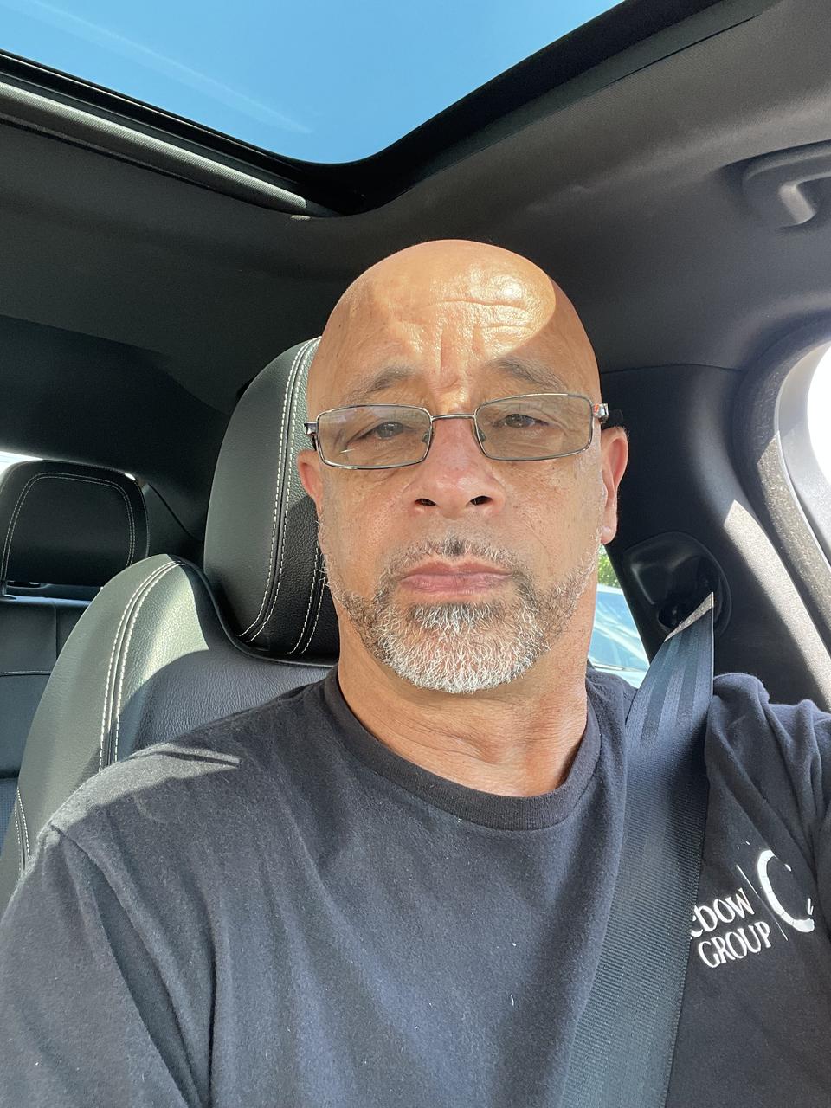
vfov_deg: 60.0
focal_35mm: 30
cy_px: 554
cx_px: 416
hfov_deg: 46.8
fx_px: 960
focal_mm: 2.71
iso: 100
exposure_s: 1/112
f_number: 2.2
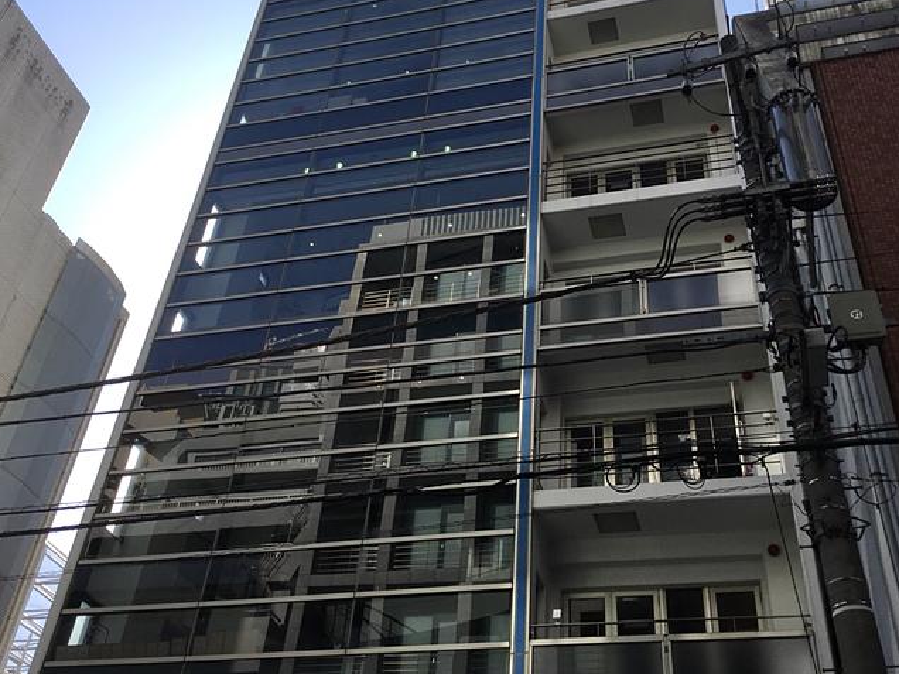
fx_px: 1013
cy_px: 276
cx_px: 475
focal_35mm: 39
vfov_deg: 36.7
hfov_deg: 47.8
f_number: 2.4
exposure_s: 1/858
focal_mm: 3.3
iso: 25
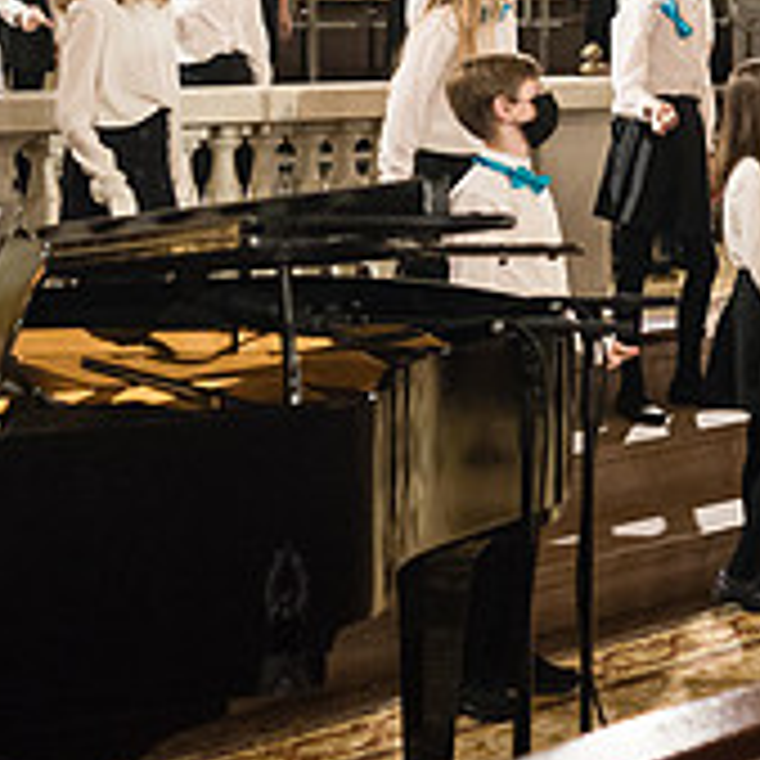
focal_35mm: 102
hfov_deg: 17.0
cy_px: 182
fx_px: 2534
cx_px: 283
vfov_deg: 17.0
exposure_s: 1/125
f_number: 3.2
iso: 4000
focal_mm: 35
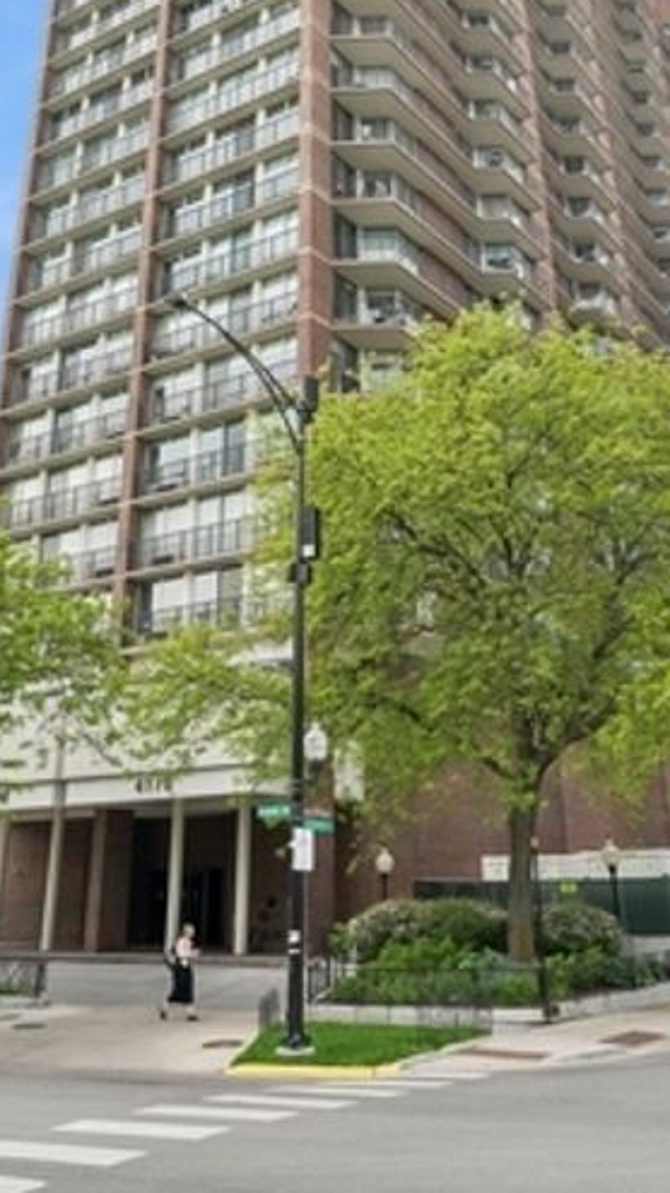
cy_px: 294
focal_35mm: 35
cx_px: 342
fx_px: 1107
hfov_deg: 33.7
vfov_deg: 54.0
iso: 100
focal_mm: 22
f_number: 13
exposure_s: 1/30
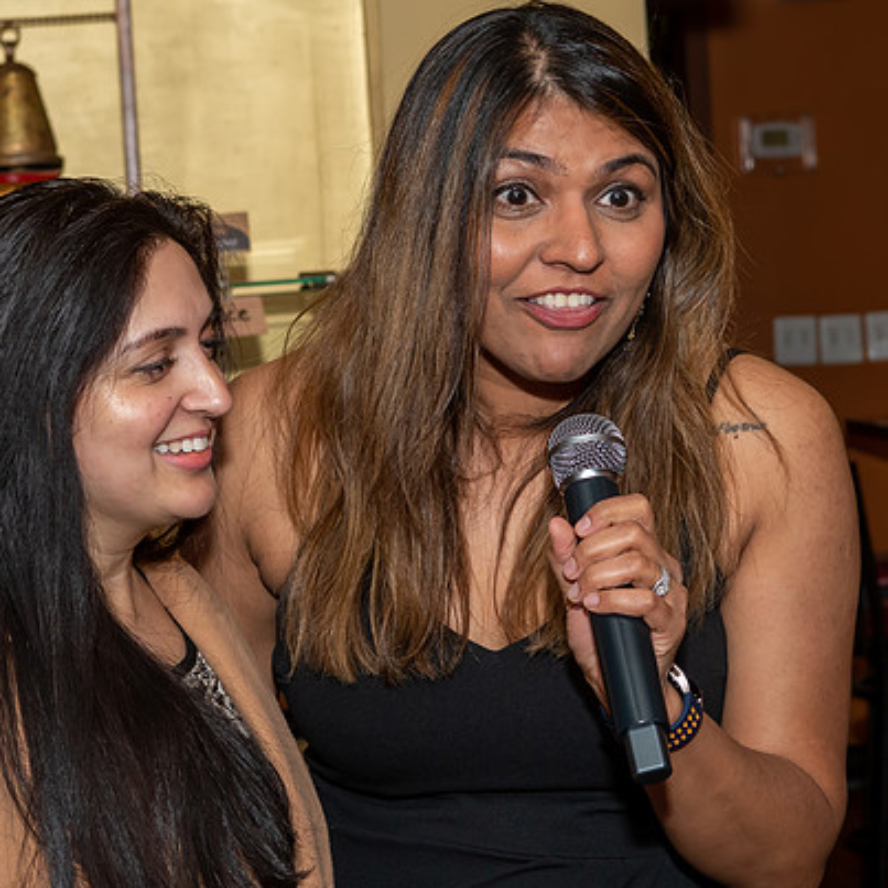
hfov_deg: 13.4
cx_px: 566
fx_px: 3773
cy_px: 407
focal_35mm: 130
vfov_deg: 13.4
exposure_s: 1/250
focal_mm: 55
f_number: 6.3
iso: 500
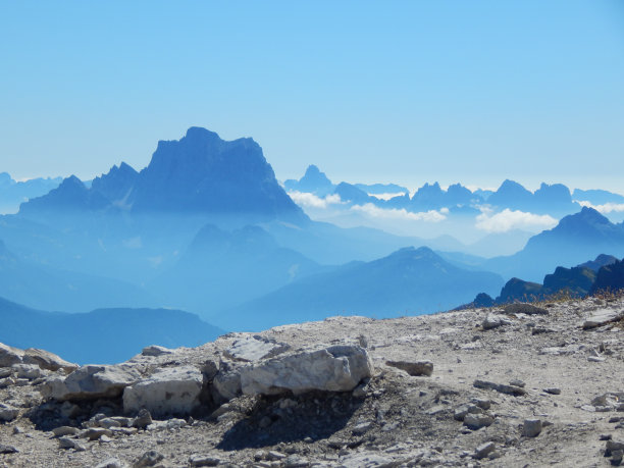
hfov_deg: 15.1
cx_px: 312
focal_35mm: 131
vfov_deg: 11.3
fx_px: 2361
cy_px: 234
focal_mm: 23.4
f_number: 9.6
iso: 125
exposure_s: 1/400
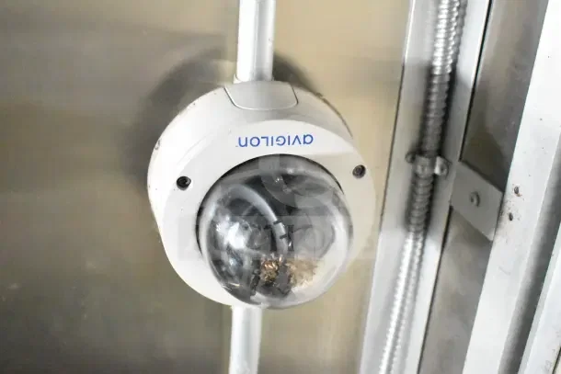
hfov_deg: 45.0
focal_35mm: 44
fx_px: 678
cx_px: 280
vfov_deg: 30.9
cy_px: 187
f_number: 4.2
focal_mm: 29
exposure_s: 1/30
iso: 25600
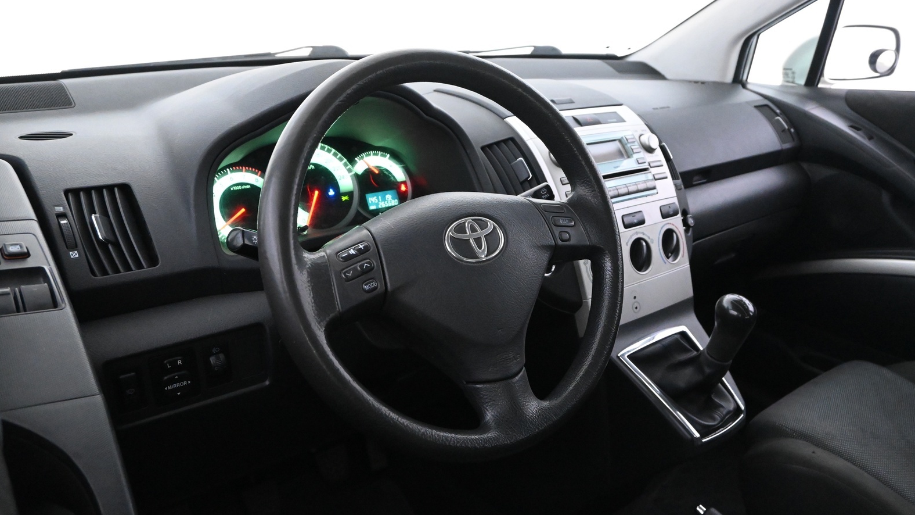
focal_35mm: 28
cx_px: 470
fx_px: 686
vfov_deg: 41.1
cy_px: 281
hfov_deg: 67.4
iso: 6400
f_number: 4.5
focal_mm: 17.5
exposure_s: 1/40
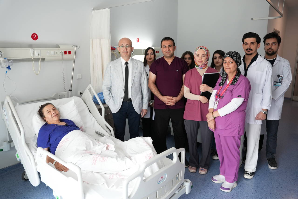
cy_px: 100
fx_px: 227
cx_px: 149
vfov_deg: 47.4
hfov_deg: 66.6
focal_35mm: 27
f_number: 4
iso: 1000
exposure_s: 1/100
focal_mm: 27.4
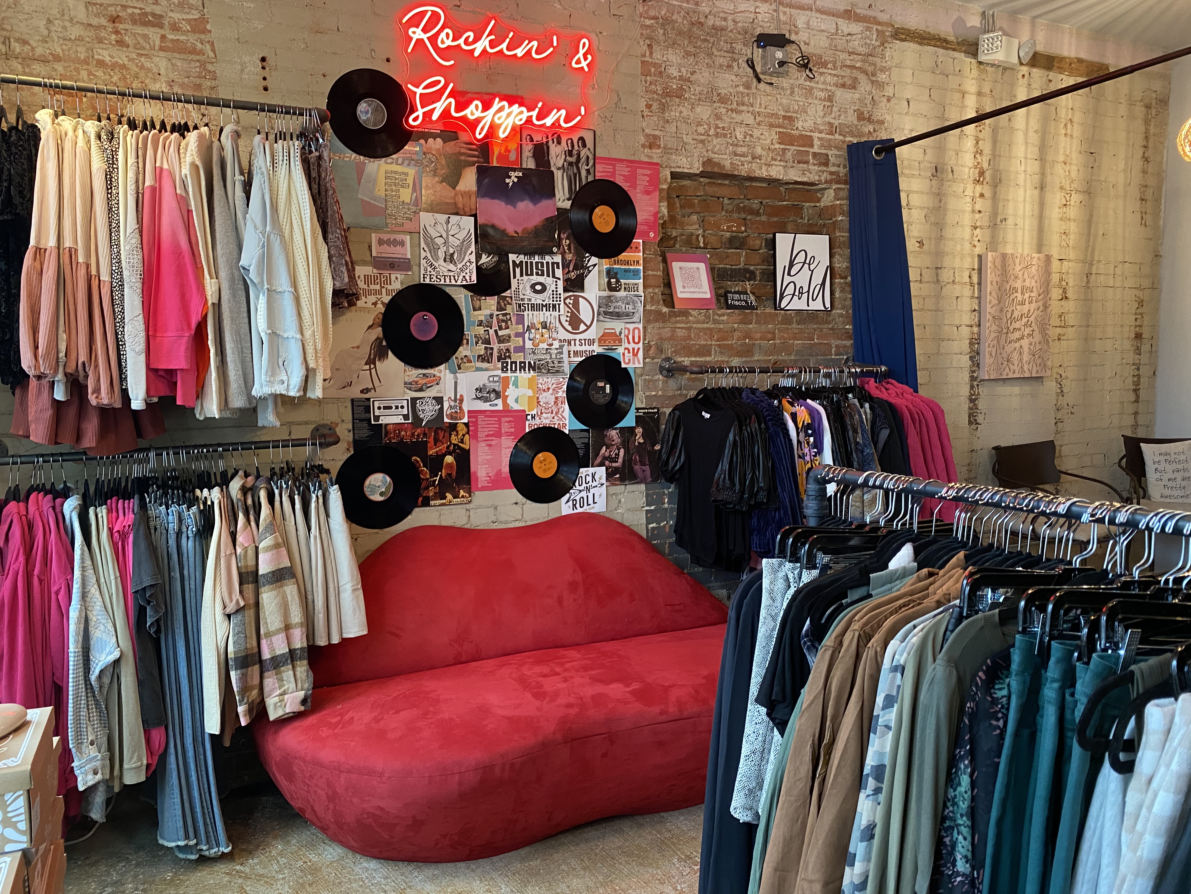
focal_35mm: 26
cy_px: 447
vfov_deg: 53.1
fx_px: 895
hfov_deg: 67.3
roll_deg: +0.7
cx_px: 596
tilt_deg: -4.5
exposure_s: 1/60
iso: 320
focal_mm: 4.25
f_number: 1.8
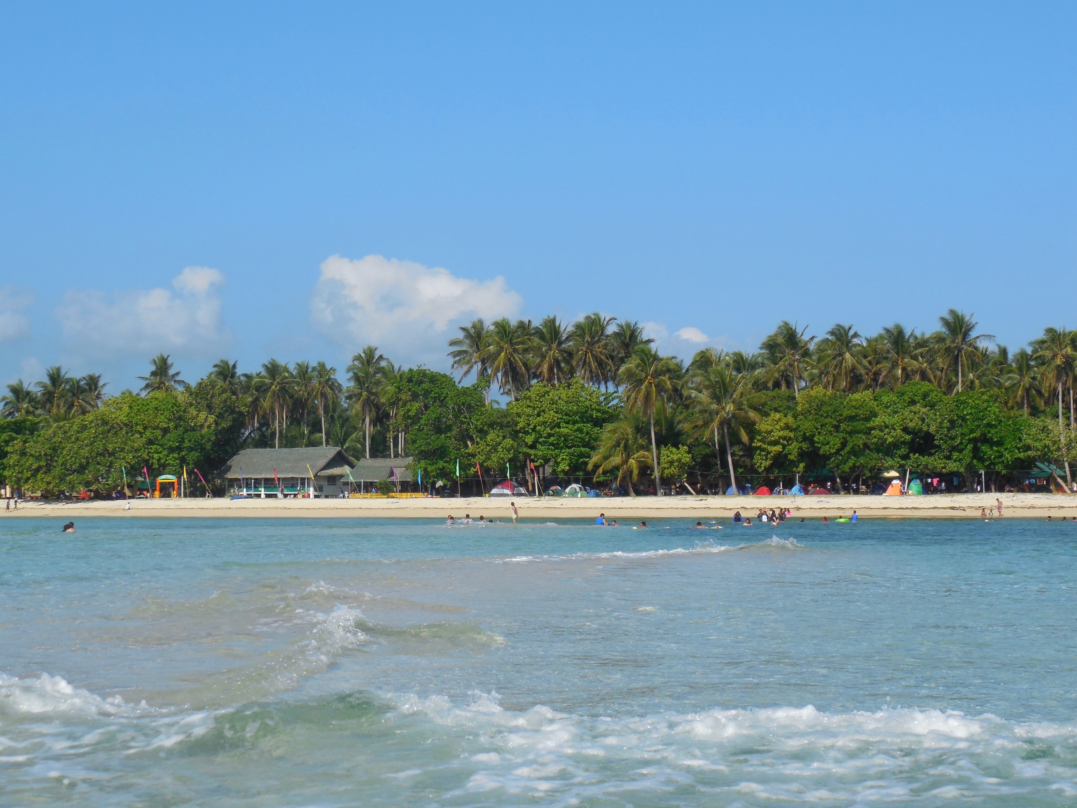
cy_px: 404
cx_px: 538
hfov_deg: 24.1
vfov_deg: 18.2
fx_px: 2520
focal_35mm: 81
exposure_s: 1/1250
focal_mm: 14.5
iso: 125
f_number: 4.6
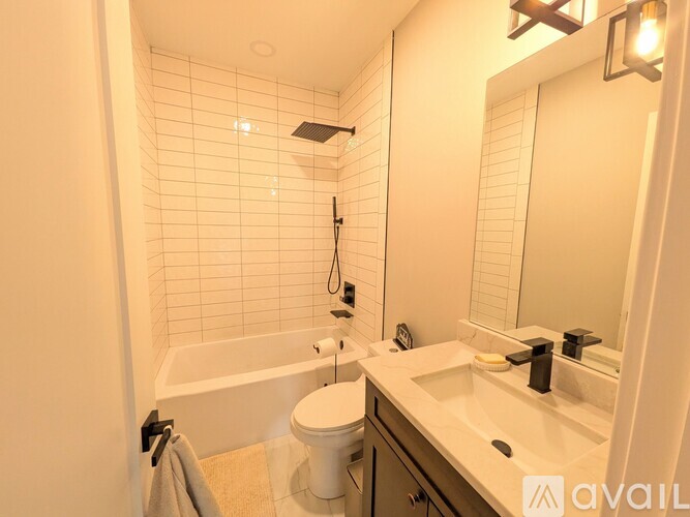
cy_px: 258
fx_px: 279
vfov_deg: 85.7
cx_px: 345
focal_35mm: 14
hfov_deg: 102.1
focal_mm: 1.85
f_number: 2.2
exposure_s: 1/60
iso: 384
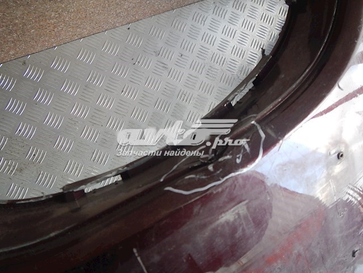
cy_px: 136
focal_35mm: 28
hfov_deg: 63.4
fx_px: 294
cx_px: 182
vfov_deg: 49.7
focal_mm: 5
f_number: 3.9
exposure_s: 1/30
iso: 320
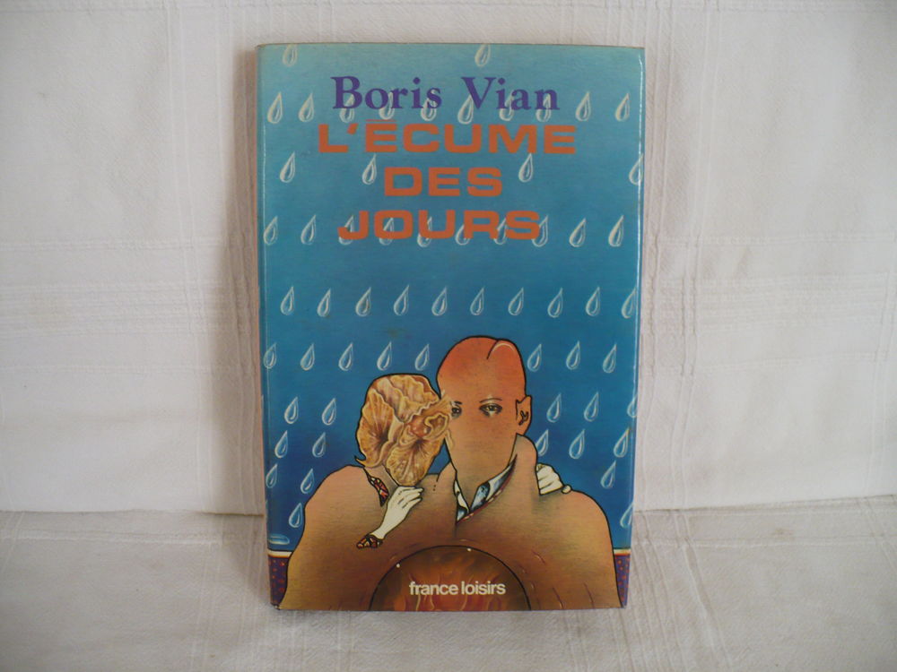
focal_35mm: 37
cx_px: 448
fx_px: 959
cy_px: 336
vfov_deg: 38.7
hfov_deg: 50.1
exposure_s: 1/15
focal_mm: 6.1
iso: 200
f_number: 2.8
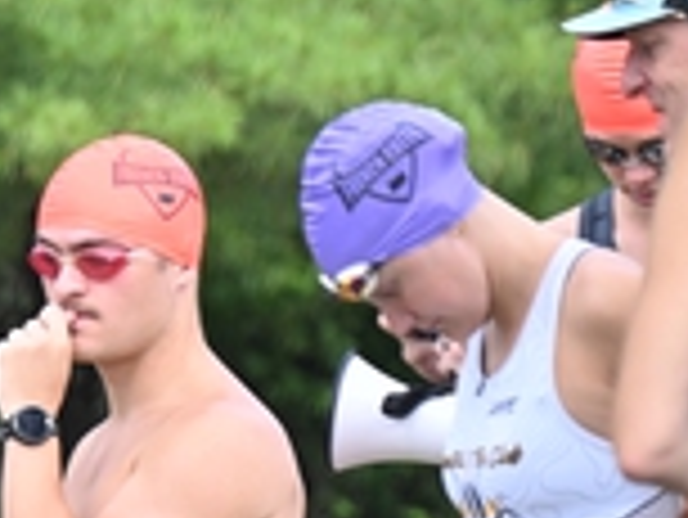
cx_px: -544
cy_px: 822
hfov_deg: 1.2
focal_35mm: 1590
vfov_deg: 0.9
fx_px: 31626
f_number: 10
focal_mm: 460
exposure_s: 1/500
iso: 1800
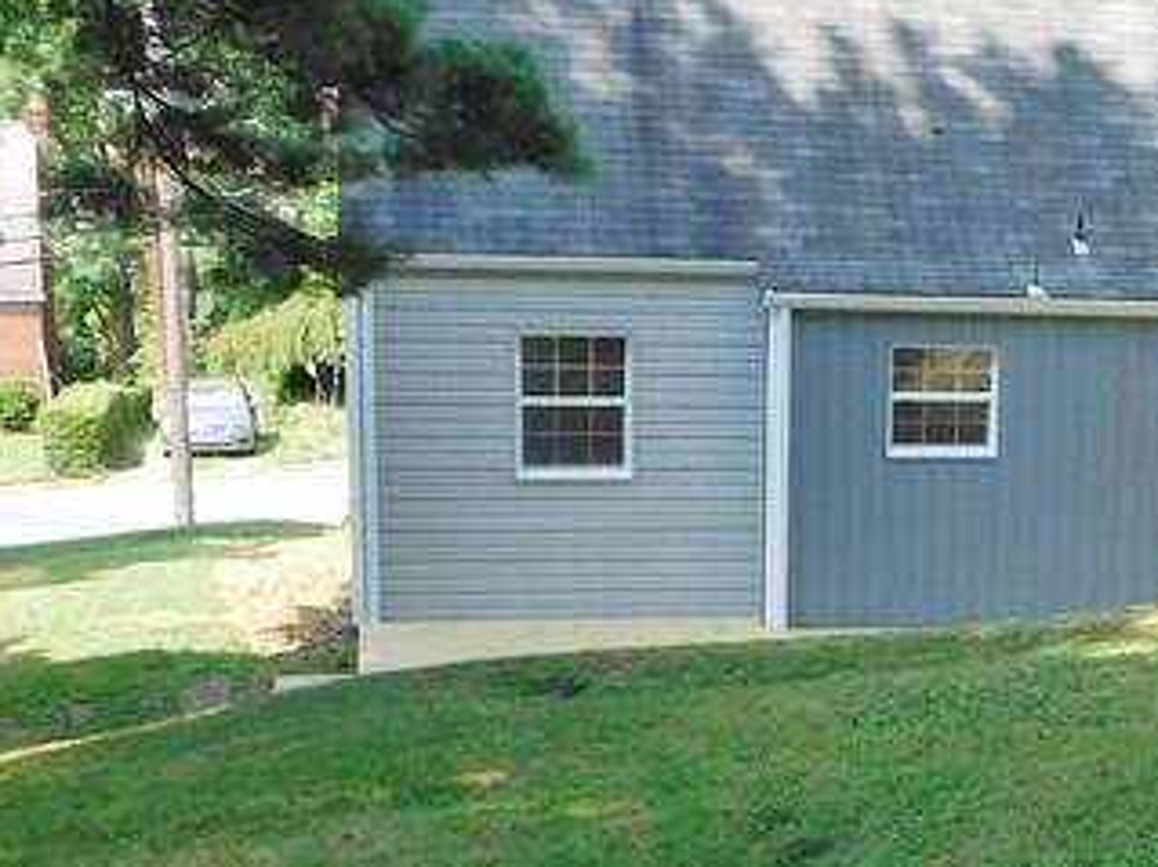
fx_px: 2575
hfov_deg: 23.8
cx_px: 1271
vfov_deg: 19.0
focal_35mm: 77
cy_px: 602
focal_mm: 4.1
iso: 125
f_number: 3
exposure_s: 1/500
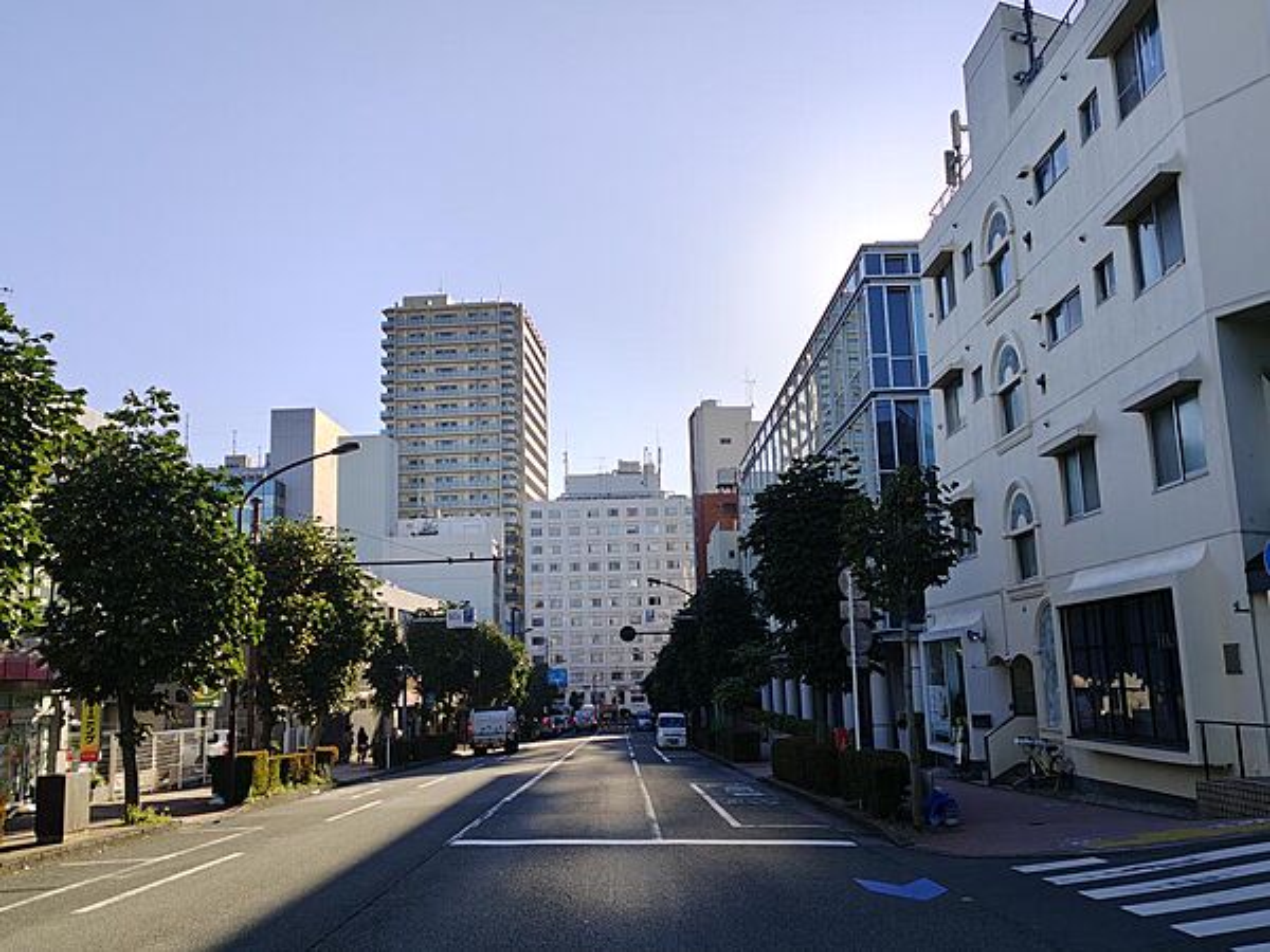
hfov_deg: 56.8
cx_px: 635
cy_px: 476
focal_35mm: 32
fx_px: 1174
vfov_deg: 44.2
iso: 50
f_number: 1.88
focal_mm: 5.56
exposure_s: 1/1697
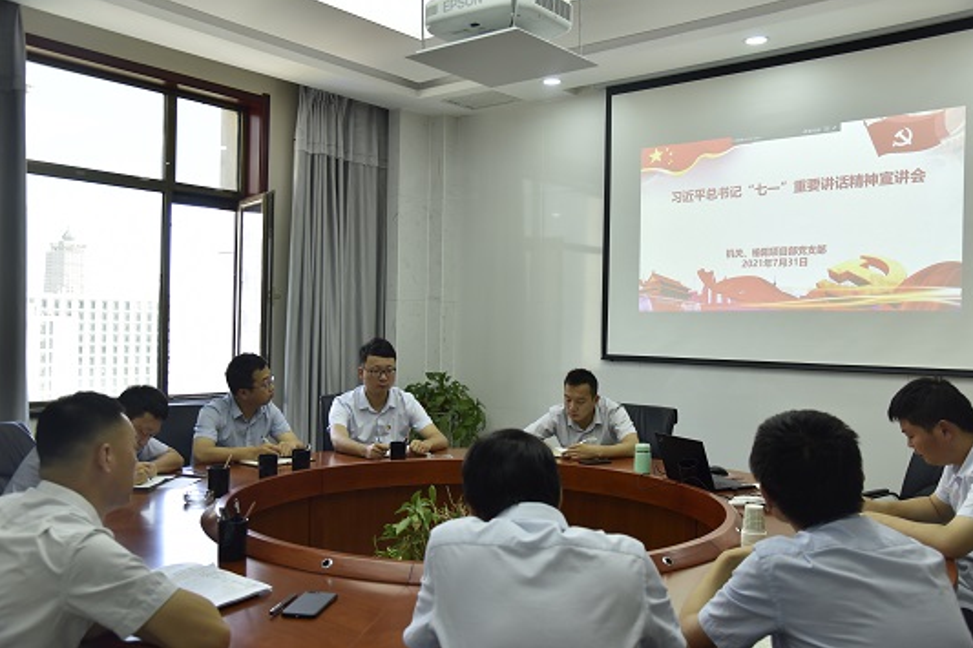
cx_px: 498
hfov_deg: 58.7
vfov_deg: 41.1
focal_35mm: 32
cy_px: 315
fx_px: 865
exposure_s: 1/100
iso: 500
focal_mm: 31
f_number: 5
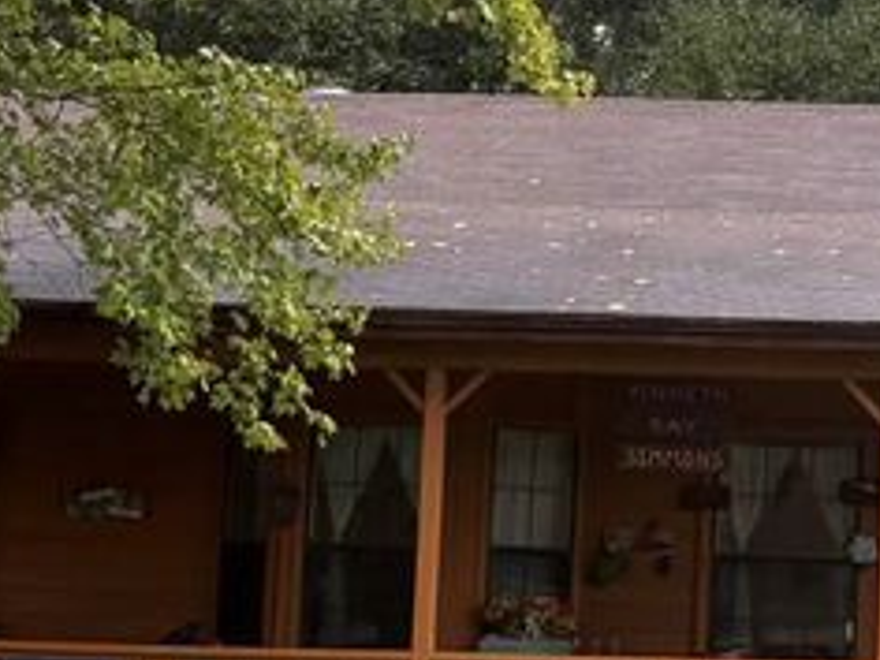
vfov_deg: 13.1
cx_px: 992
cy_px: 328
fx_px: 2873
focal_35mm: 113
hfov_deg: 16.8
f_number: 1.6
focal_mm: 5.96
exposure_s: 1/232
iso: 80
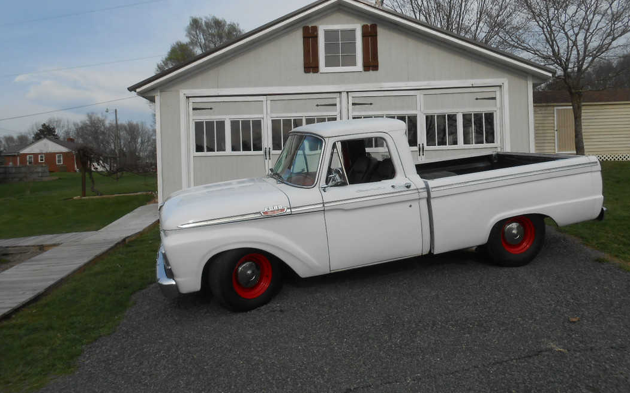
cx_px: 320
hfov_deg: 66.5
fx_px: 481
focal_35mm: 28
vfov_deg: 44.5
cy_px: 182
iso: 80
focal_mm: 4.6
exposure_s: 1/800
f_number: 3.5
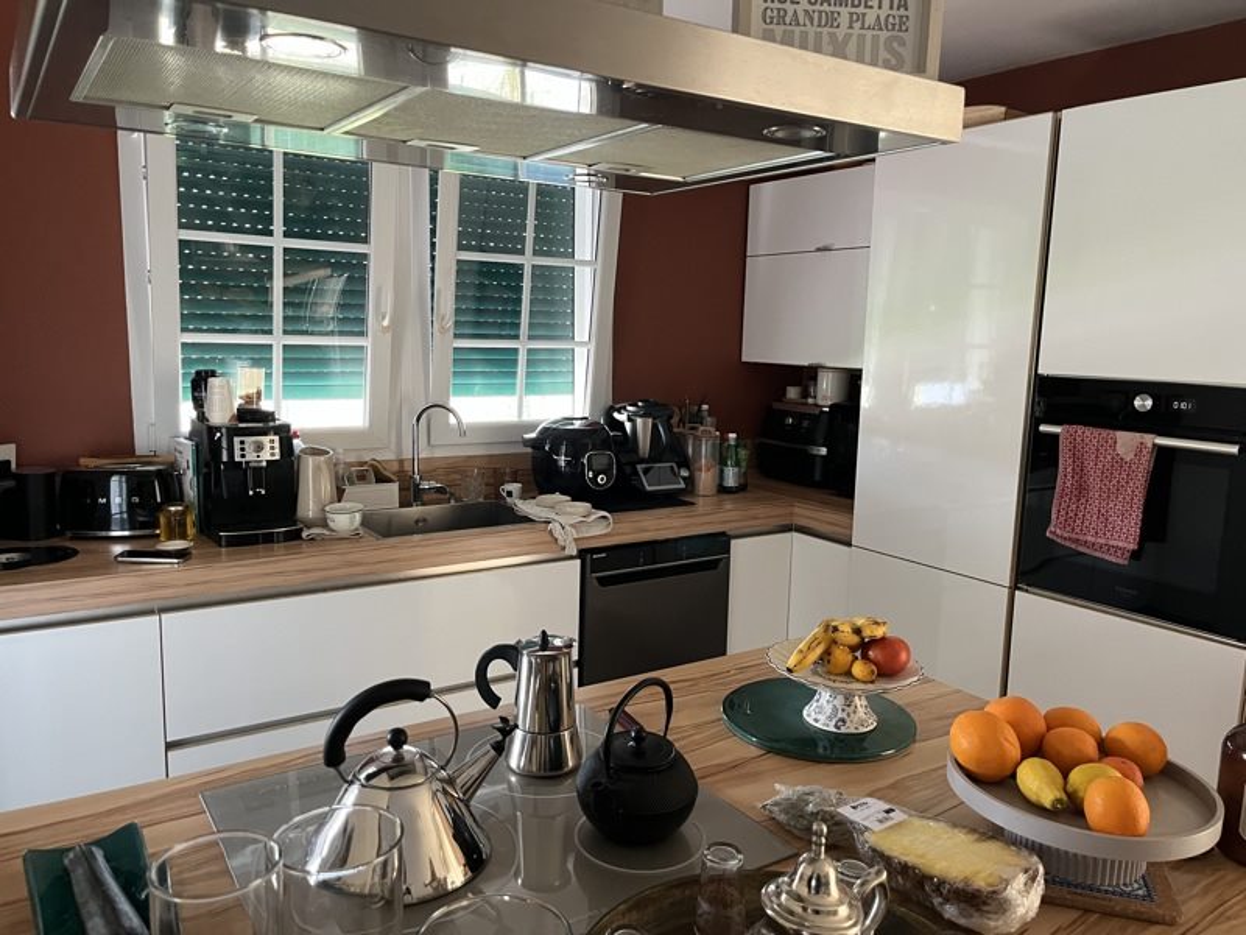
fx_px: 936
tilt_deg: -8.3
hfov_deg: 67.3
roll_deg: -1.2
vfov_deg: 53.1
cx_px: 623
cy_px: 468
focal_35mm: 26
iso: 400
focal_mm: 5.1
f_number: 1.6
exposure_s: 1/60
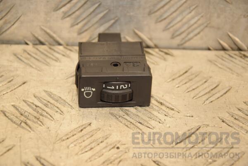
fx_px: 878
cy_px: 83
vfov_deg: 10.8
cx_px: 124
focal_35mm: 128
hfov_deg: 16.1
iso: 800
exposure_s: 1/200
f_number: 6.3
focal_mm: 85
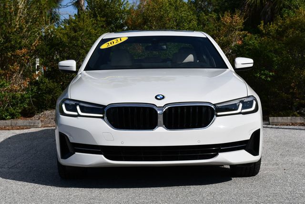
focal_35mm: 80
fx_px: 678
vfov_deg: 17.1
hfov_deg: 25.3
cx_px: 152
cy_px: 102
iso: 100
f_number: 10
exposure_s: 1/400
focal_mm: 40
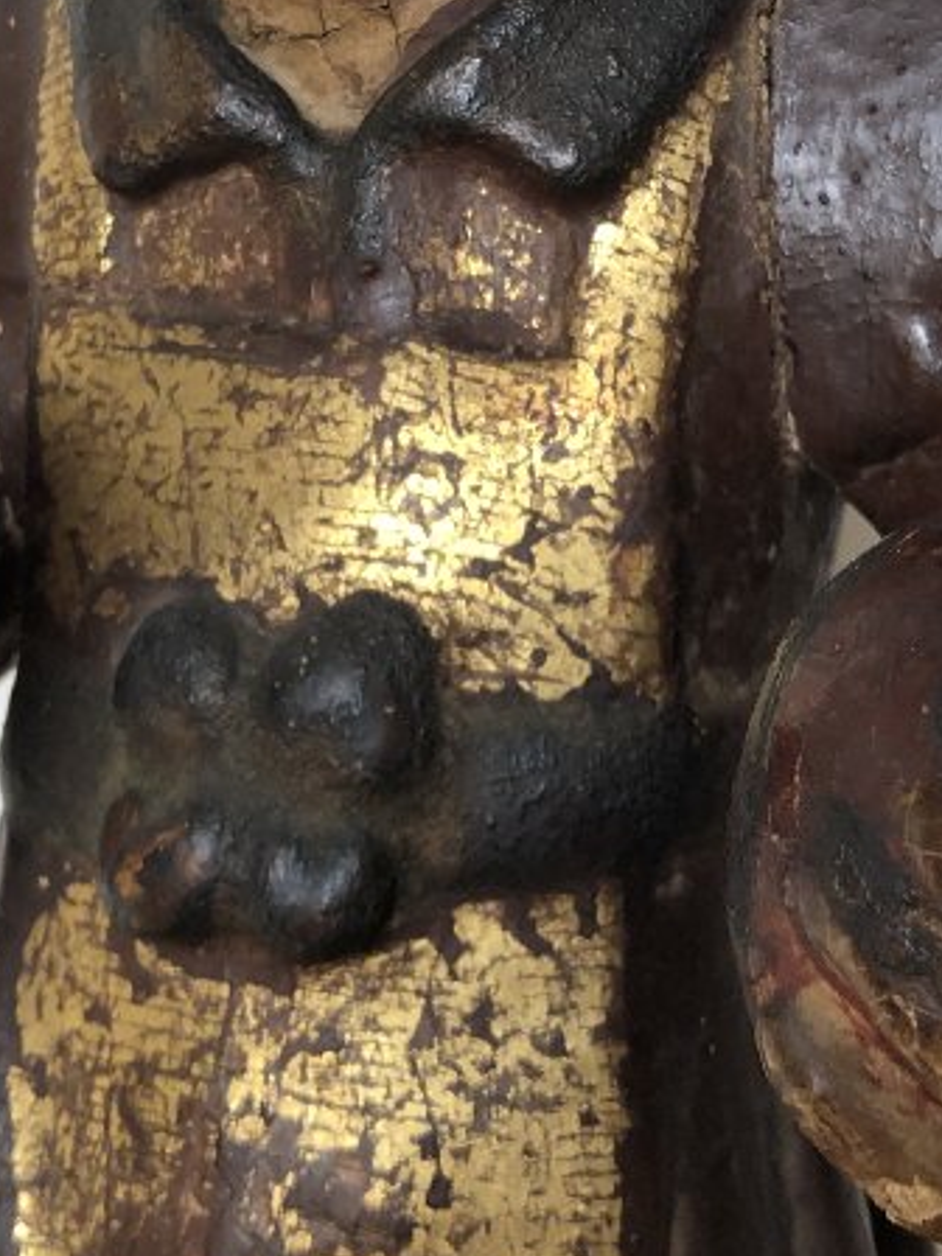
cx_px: 505
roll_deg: -0.7
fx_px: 2721
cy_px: 143
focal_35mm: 75
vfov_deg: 25.3
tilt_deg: +1.1
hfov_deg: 19.6
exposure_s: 1/30
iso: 20
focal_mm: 4
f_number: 1.8
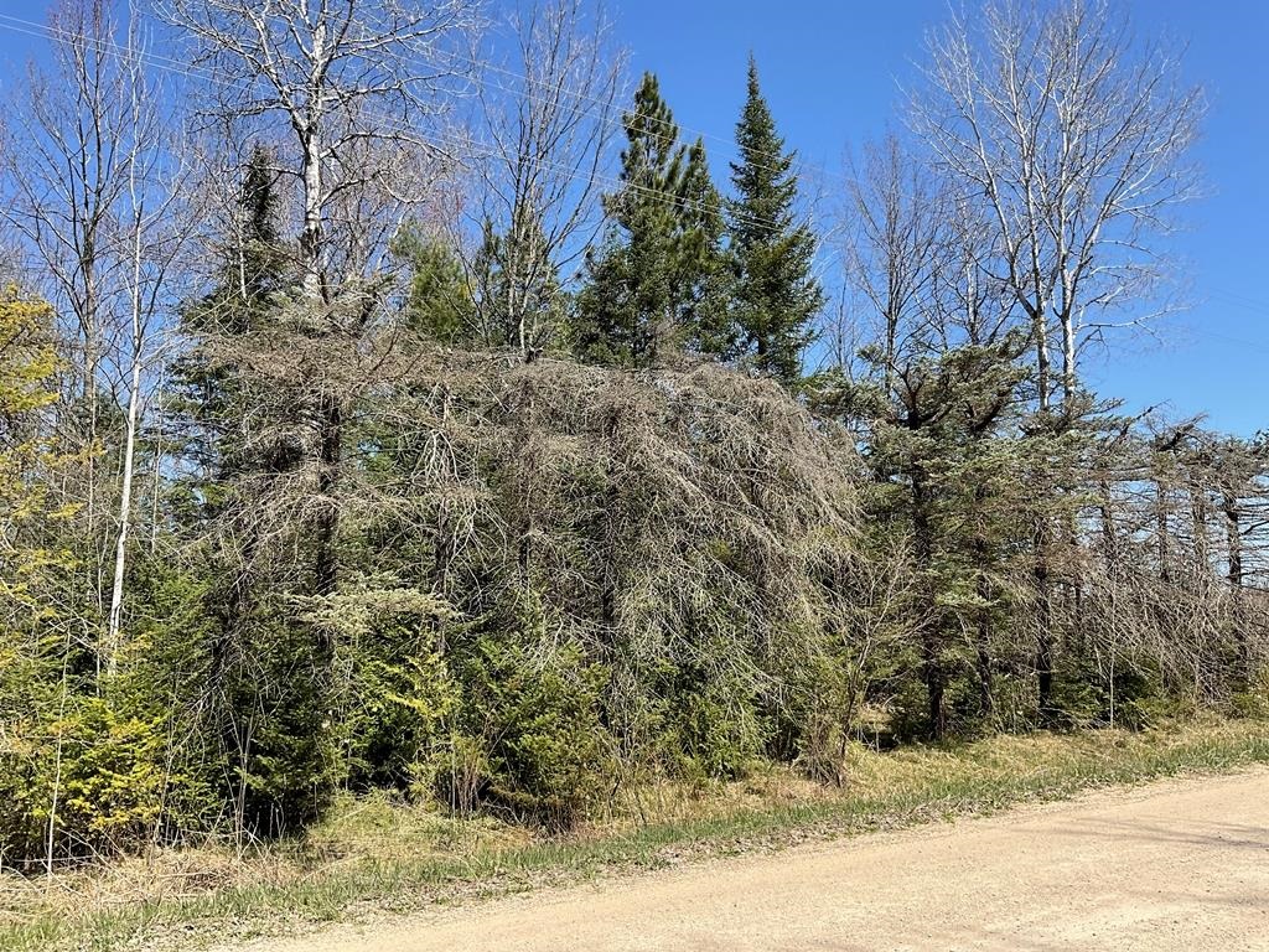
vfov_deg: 48.2
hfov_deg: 61.7
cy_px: 476
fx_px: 1063
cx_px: 634
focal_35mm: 29
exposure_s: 1/1250
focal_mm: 3
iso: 16
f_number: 1.8
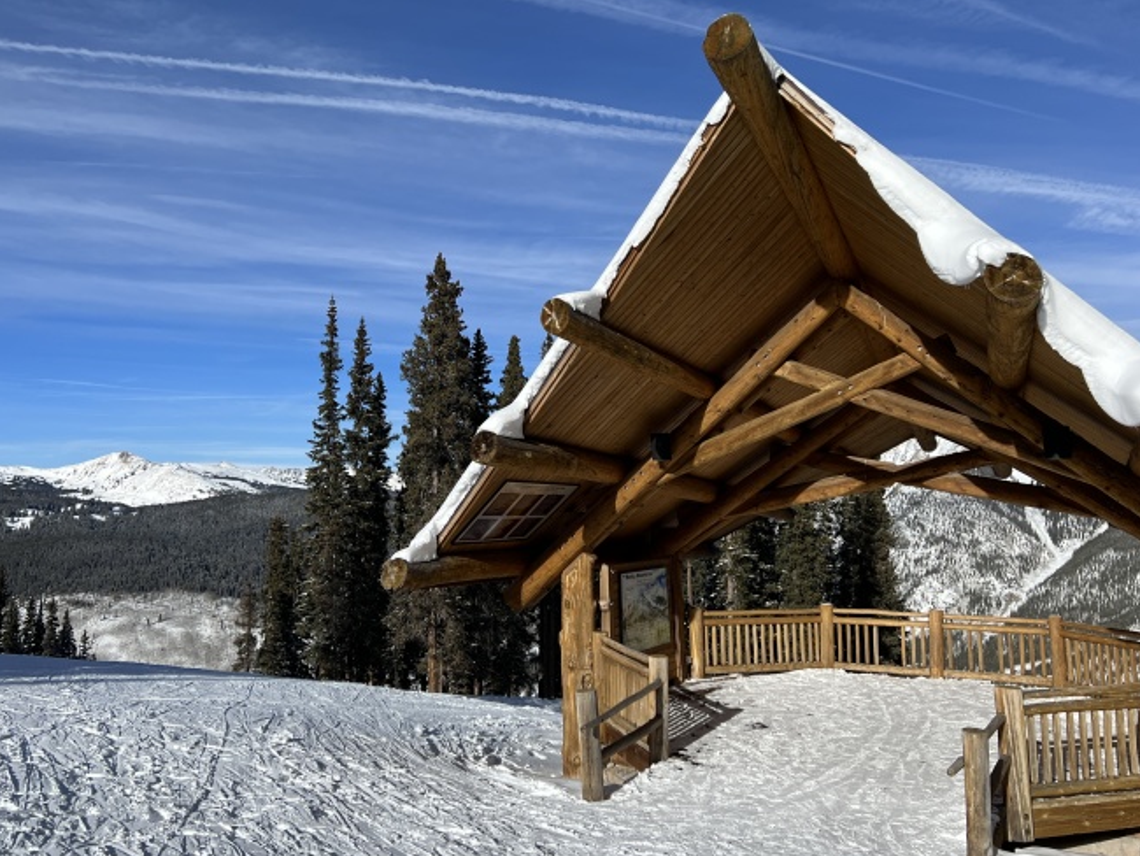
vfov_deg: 44.0
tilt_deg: +8.1
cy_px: 356
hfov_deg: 56.7
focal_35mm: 32
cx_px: 530
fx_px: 1054
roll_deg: +0.4
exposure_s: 1/6579
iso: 50
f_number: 1.5
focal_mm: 5.7
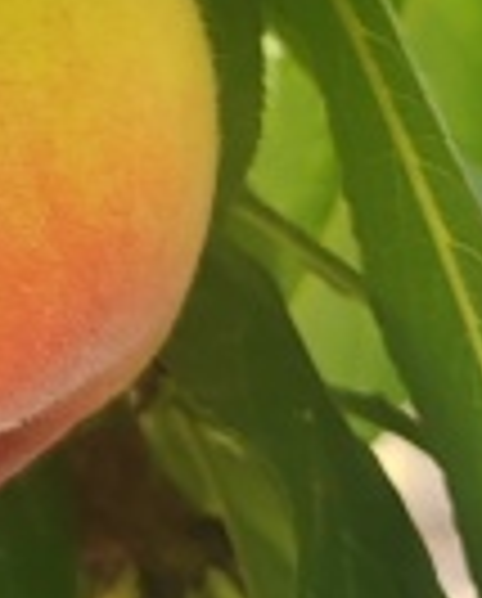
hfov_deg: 6.9
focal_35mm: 211
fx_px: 3750
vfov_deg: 8.8
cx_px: -689
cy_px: -447
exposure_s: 1/100
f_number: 1.9
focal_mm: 6.12
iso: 125
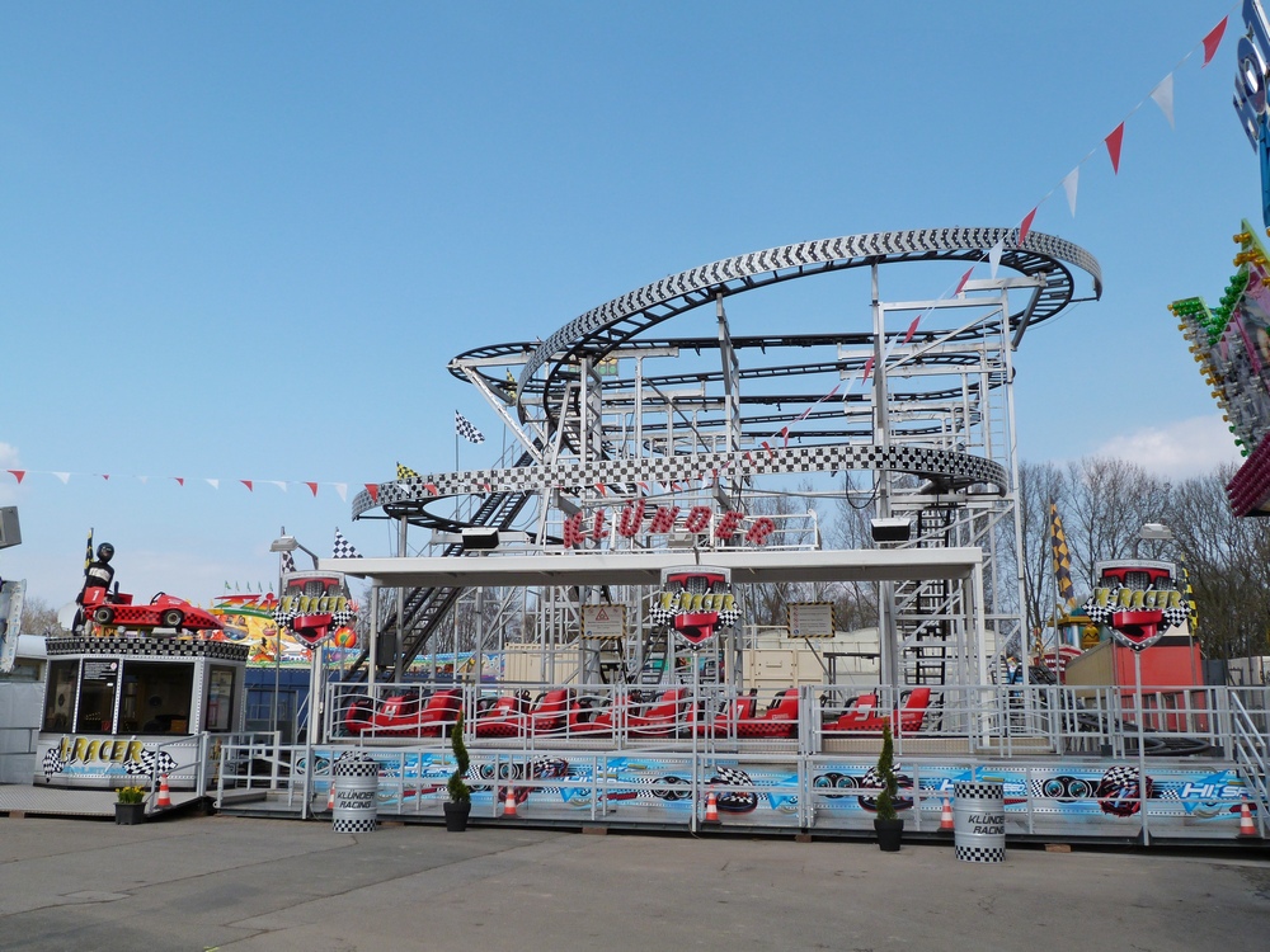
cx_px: 635
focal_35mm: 32
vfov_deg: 44.2
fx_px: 1174
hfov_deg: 56.8
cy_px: 476
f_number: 5.6
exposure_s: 1/400
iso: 100
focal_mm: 5.7
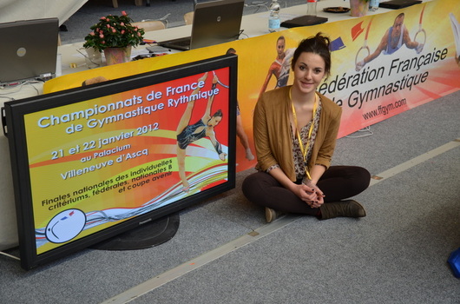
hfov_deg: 35.1
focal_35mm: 57
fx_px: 726
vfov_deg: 23.6
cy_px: 152
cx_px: 230
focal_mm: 38
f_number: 4.5
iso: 500
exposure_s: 1/60
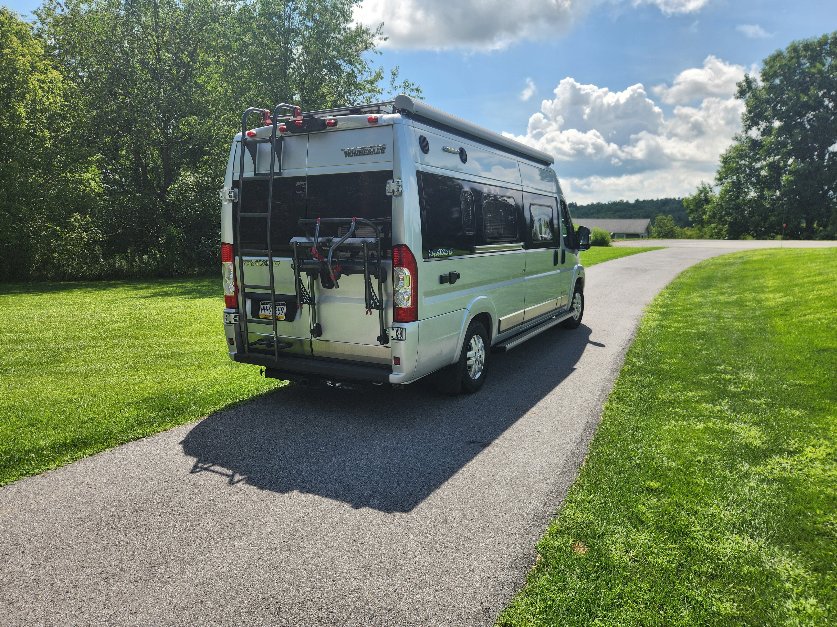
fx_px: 556
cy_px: 314
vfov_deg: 58.9
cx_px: 418
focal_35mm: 23
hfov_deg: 73.9
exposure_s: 1/1414
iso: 20
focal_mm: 5.4
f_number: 1.8
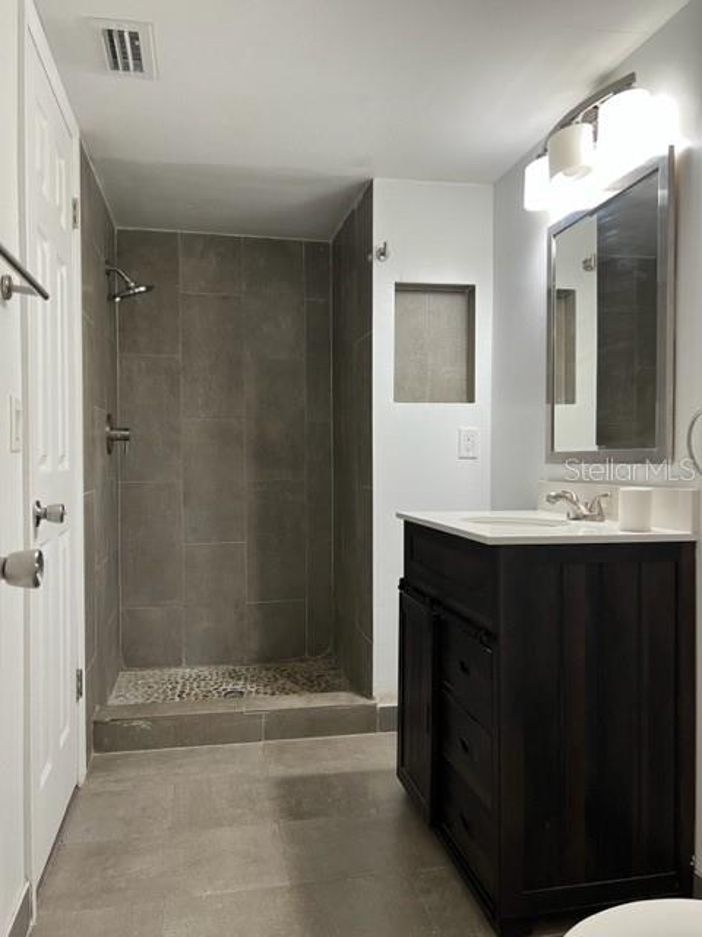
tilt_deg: -1.4
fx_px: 703
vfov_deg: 67.3
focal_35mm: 26
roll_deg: -0.2
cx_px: 351
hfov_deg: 53.1
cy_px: 468
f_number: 1.5
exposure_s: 1/60
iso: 80
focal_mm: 5.7
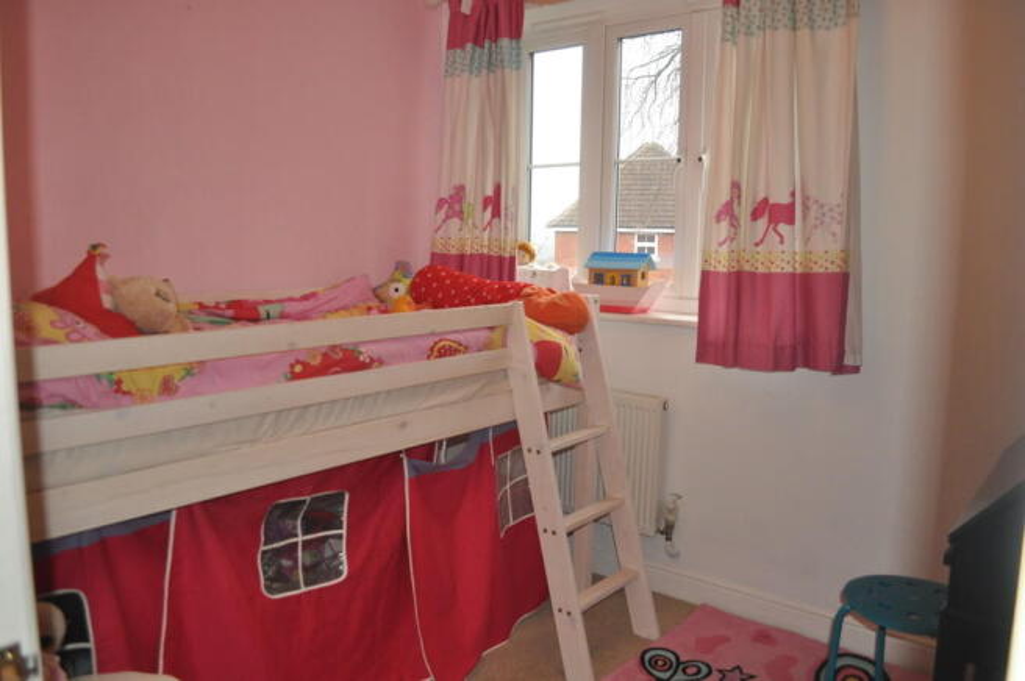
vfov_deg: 47.8
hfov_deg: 67.4
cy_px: 340
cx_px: 512
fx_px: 768
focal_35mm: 27
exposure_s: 1/60
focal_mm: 18
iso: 800
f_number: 3.5
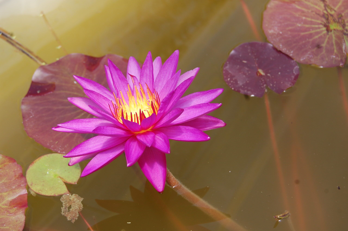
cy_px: 116
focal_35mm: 63
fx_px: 608
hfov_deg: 31.9
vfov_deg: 21.5
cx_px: 174
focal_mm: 42
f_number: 8
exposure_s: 1/250
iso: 200
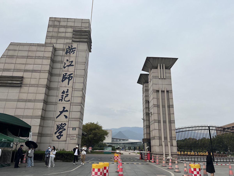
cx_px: 117
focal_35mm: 26
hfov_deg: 67.3
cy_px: 88
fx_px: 176
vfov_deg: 53.1
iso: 50
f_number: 1.5
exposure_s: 1/4444
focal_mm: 5.7
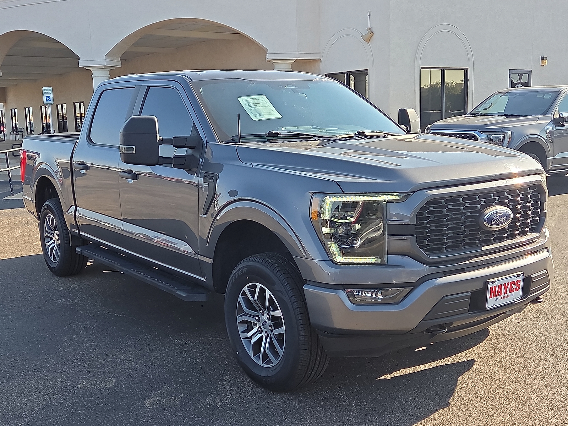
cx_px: 284
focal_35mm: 40
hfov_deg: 46.8
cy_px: 213
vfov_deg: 36.0
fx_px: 656
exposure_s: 1/526
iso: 25
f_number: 1.8
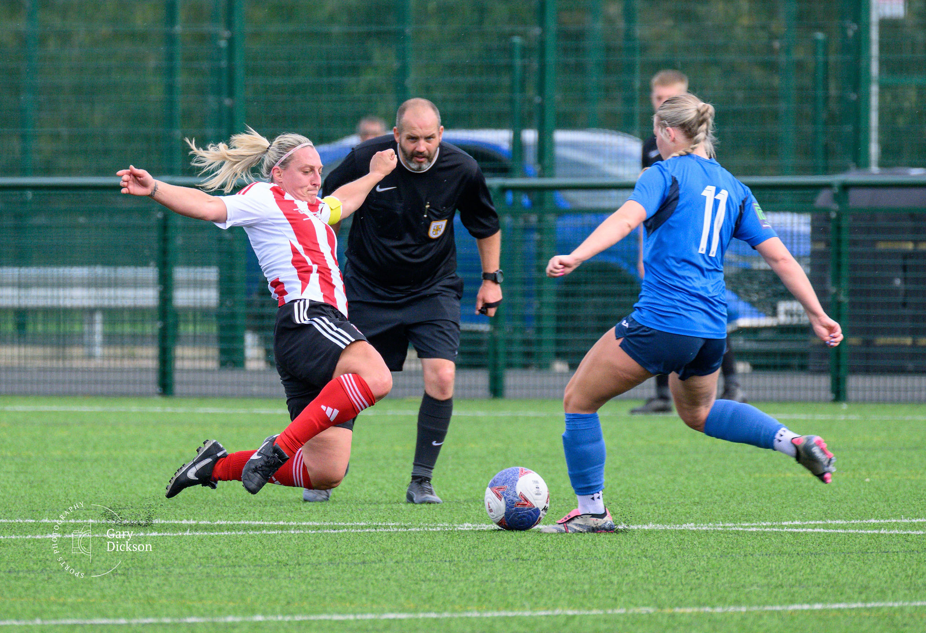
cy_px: 194
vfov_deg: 2.1
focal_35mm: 669
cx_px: 335
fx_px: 17349
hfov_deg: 3.1
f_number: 5.3
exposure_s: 1/1600
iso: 1100
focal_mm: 320
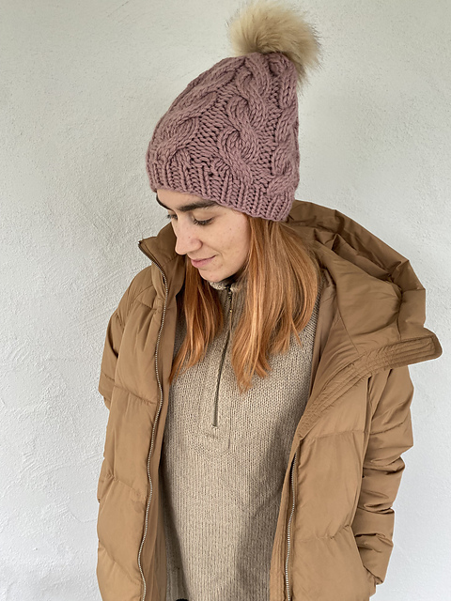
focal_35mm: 26
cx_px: 226
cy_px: 300
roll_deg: +1.1
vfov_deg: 67.3
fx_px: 452
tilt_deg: -19.8
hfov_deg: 53.1
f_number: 1.8
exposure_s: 1/120
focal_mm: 4.25
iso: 125
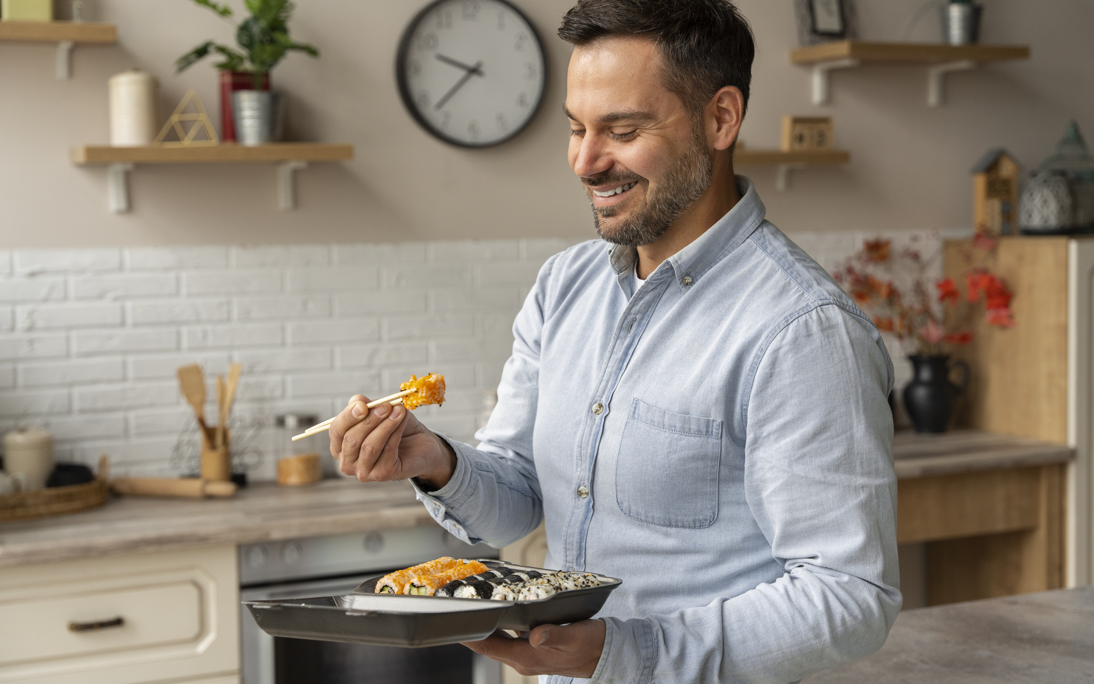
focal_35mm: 52
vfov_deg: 24.8
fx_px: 1553
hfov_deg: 38.8
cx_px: 547
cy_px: 343
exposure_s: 1/250
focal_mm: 51.1
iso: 1000
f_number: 4
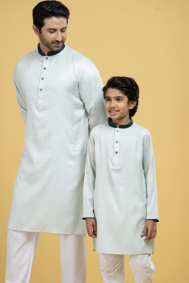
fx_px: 1245
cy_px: 143
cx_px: 93
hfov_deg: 8.7
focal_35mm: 158
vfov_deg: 13.0
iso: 160
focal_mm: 152
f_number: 8
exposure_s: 1/125
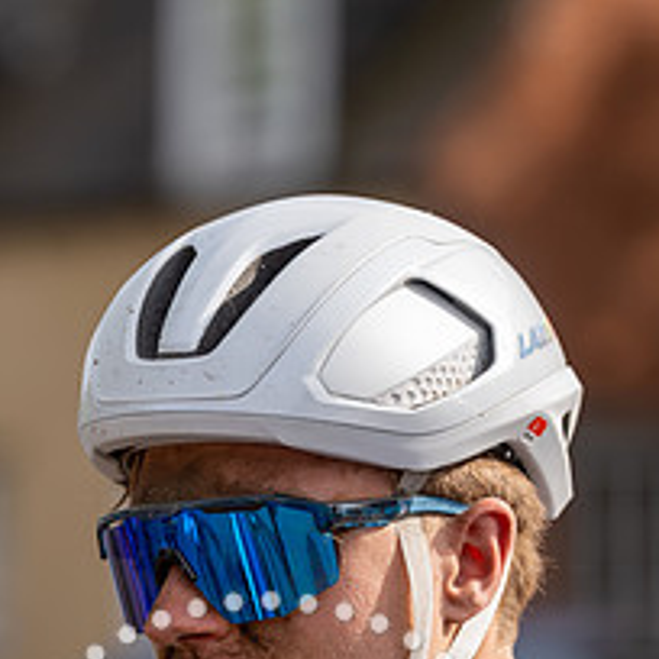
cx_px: 326
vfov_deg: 5.8
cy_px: 620
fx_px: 6548
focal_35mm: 304
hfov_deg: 5.8
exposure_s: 1/1000
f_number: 4
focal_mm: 162
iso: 160
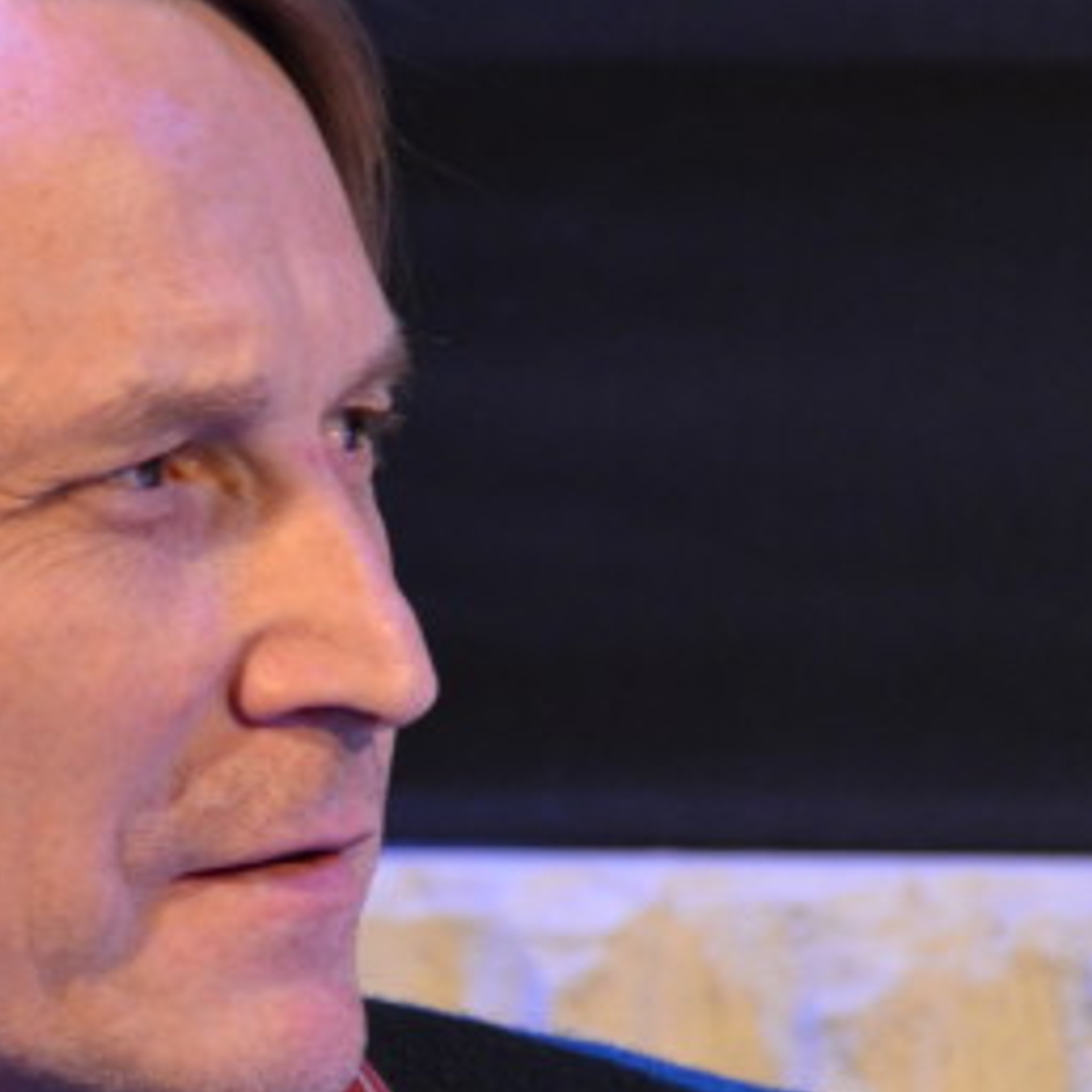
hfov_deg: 2.3
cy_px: 675
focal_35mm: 751
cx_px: 93
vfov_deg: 2.3
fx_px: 26814
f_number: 5.6
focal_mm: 195
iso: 1600
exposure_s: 1/20
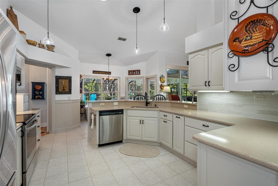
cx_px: 139
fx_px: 131
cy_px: 93
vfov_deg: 70.4
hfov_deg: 93.3
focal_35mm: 17
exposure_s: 1/5
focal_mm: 17
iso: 400
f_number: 8
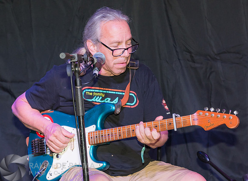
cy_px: 115
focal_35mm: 102
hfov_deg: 19.4
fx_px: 722
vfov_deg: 14.3
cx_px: 84
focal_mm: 58
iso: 1000
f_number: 5
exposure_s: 1/160
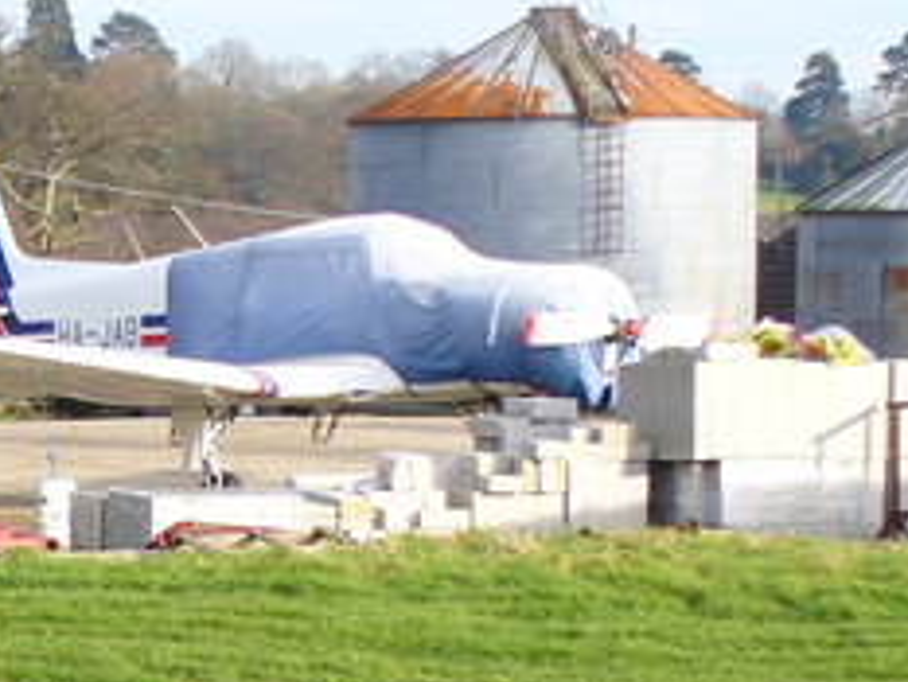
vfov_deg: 11.2
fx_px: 3464
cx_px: 16
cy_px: 647
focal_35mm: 132
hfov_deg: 14.7
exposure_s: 1/320
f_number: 3
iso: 80
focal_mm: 7.9
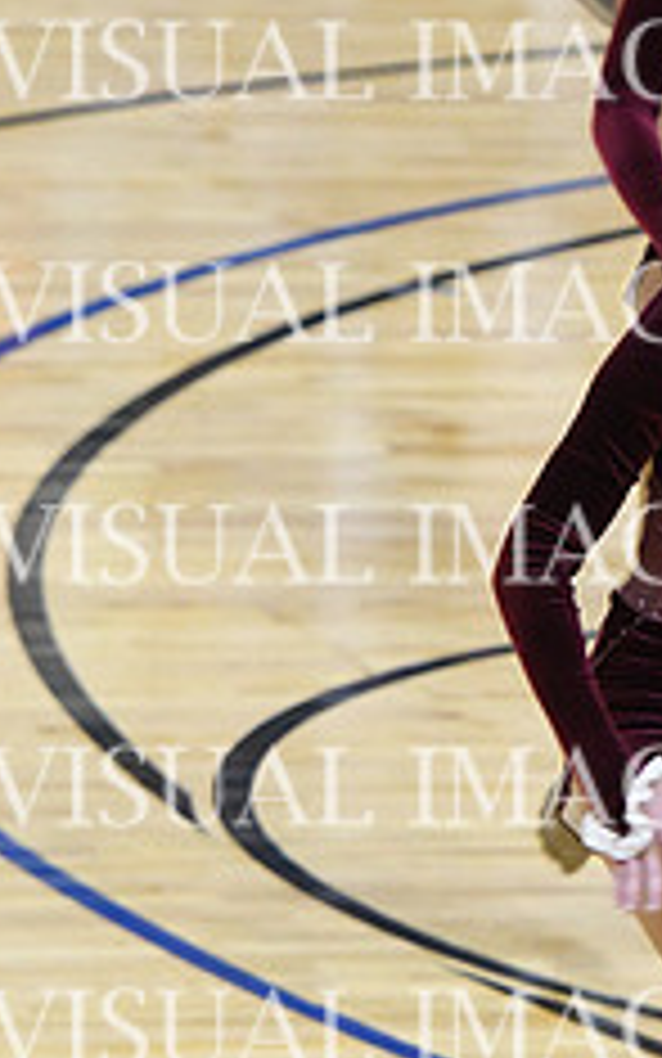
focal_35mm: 566
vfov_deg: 3.7
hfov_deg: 2.3
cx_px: 763
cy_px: 423
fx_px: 16329
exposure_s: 1/400
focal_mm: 150
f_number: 3.5
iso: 4000
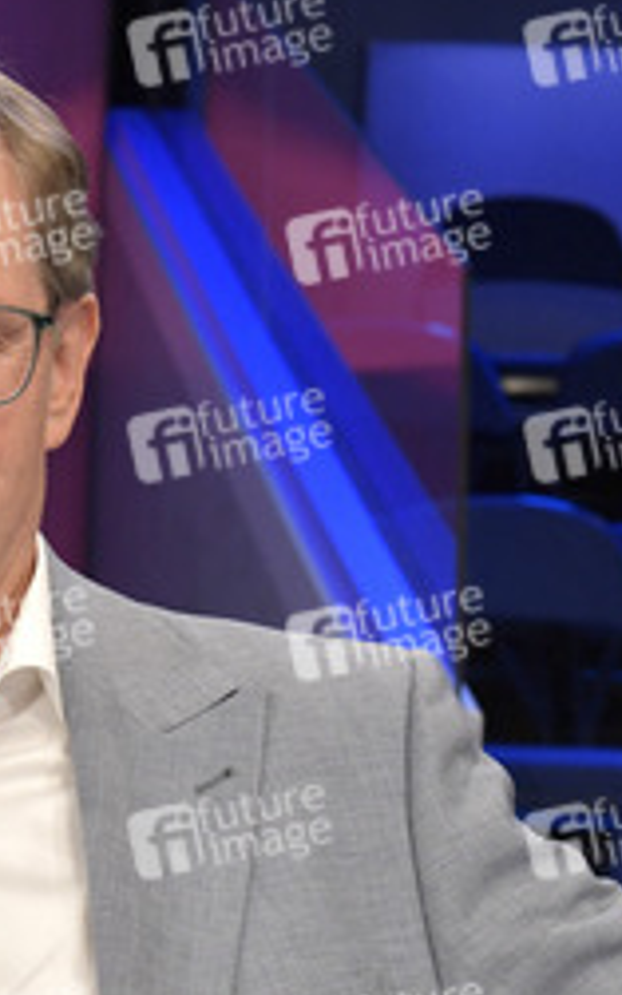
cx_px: -113
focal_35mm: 88
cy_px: 535
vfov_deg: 23.5
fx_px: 2385
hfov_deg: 14.4
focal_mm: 48
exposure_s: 1/200
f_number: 6.3
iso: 2500
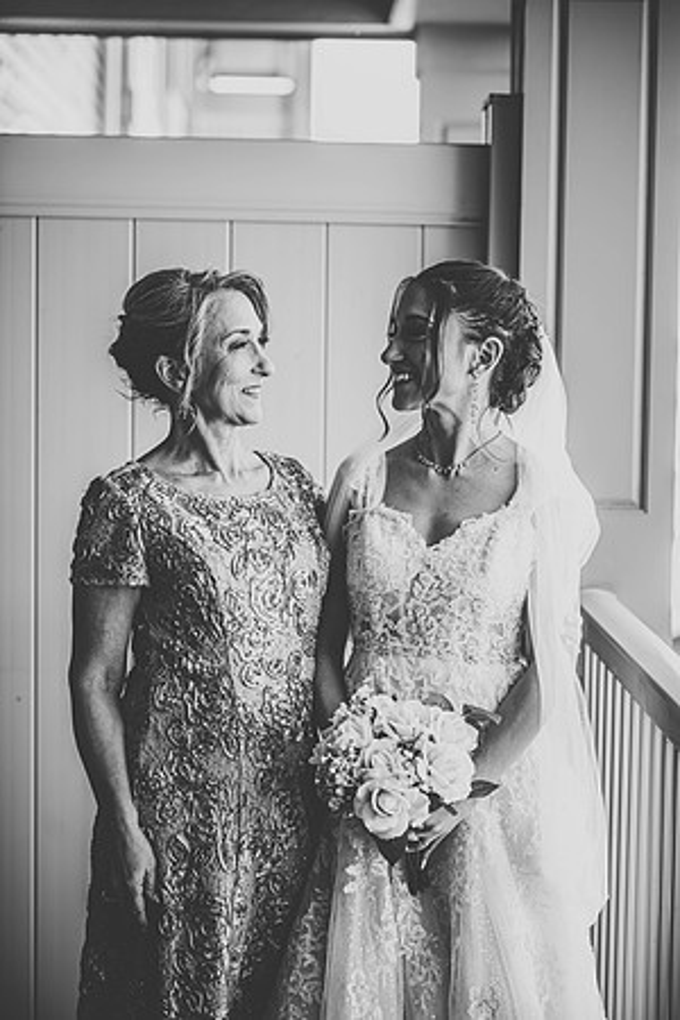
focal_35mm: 92
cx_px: 340
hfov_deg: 14.9
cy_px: 510
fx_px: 2606
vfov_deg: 22.1
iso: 320
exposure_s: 1/250
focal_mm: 92
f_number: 2.8
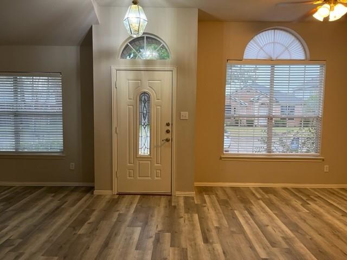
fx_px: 261
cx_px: 174
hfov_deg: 67.3
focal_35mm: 26
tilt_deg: -5.0
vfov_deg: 53.1
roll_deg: -0.2
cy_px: 130
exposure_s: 1/60
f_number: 1.6
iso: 125
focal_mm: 5.1
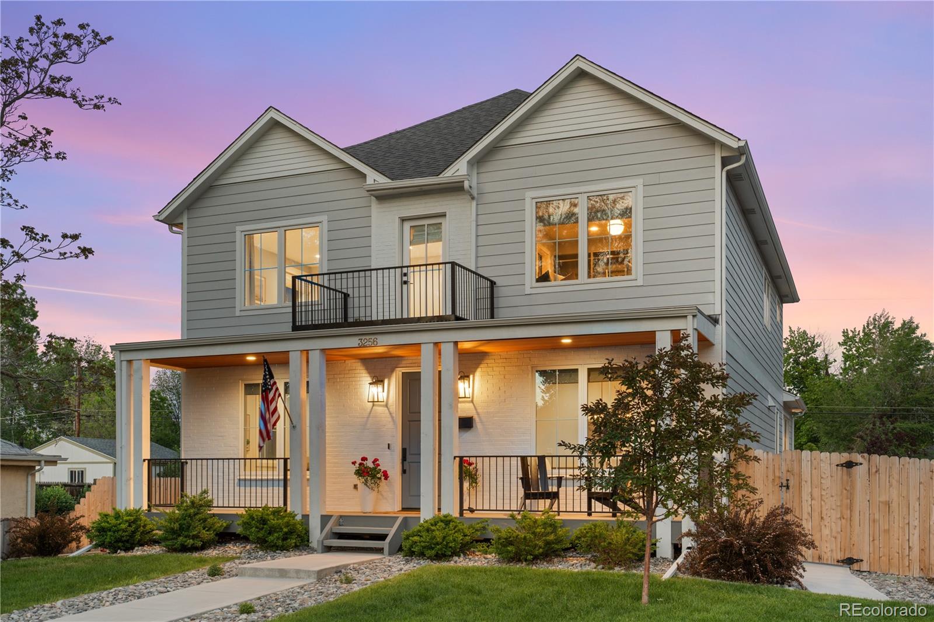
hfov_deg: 53.1
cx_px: 467
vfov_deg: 36.9
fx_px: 934
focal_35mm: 36
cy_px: 311
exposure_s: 1/3
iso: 320
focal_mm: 36
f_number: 8
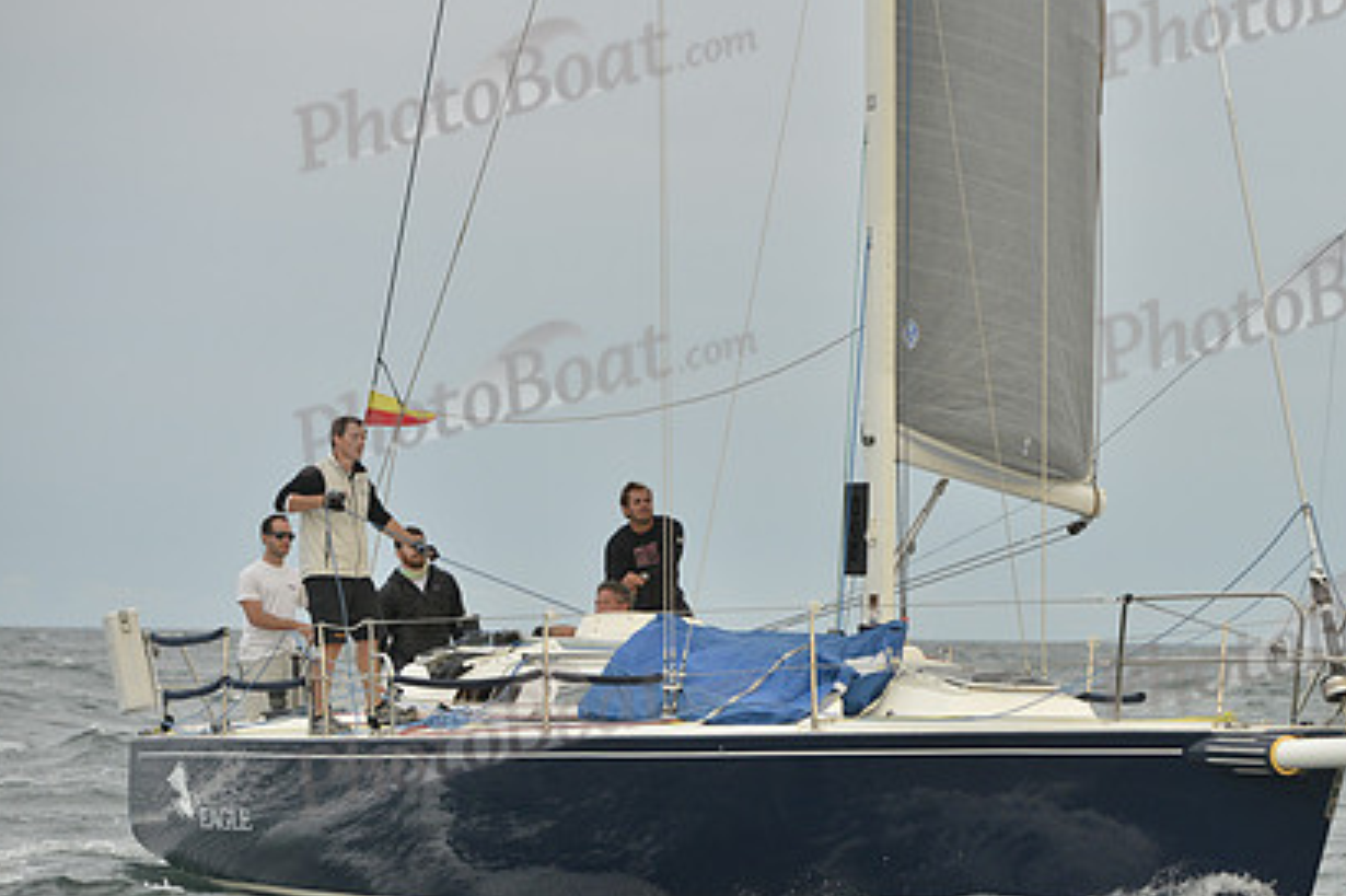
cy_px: 514
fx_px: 6615
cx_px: 929
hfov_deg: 11.6
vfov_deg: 7.8
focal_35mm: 177
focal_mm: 125
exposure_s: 1/500
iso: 800
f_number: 5
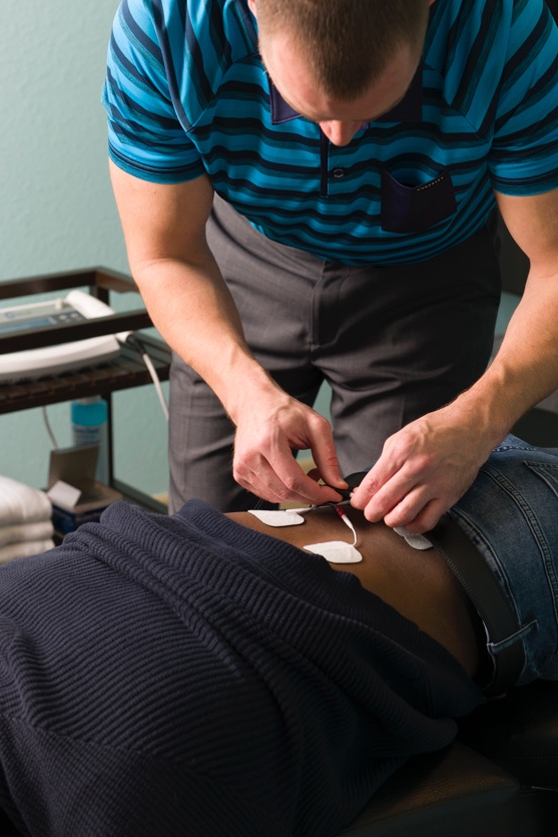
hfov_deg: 18.0
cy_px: 336
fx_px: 1766
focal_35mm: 76
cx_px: 305
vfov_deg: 26.6
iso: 400
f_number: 4
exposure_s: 1/125
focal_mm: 62
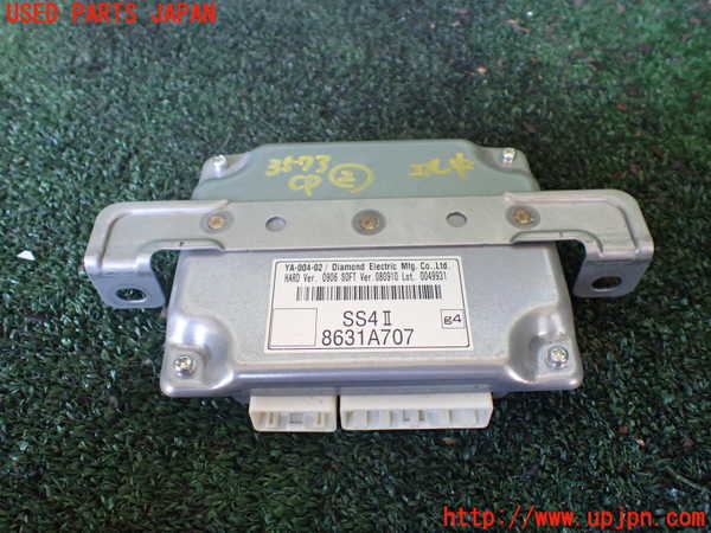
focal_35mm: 30
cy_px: 266
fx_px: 616
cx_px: 356
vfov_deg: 46.8
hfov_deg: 60.0
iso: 800
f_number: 2.3
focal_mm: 5.4
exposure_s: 1/125
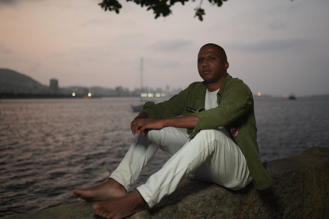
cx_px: 164
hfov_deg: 54.4
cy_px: 110
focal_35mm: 35
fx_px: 320
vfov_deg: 37.9
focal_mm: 35
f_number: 1.4
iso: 2500
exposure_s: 1/160
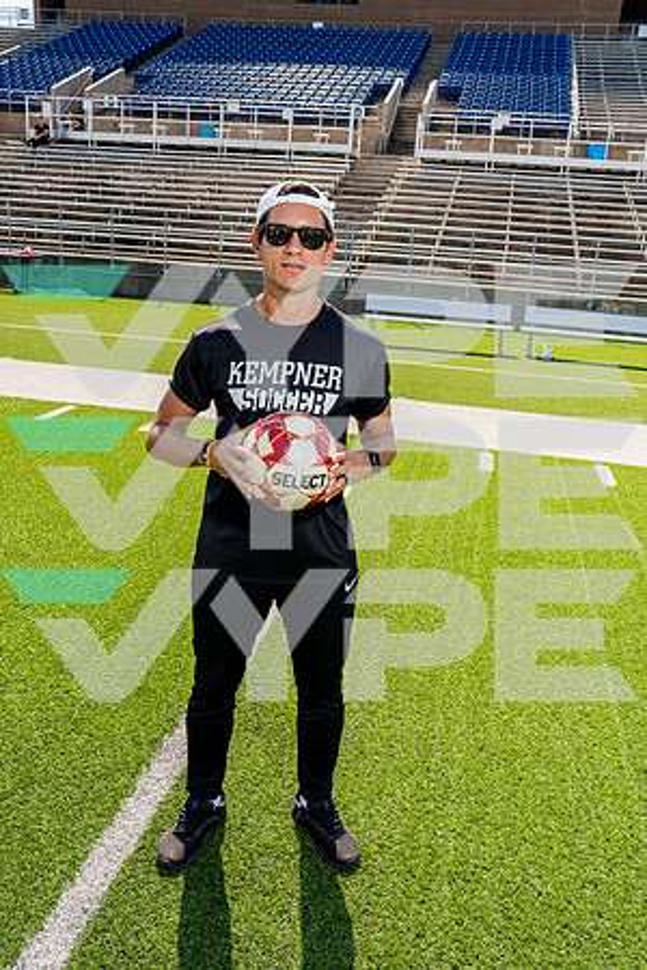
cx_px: 324
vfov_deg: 58.7
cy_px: 485
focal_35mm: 32
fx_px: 863
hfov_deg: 41.1
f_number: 11
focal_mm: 32
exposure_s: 1/250
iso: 320
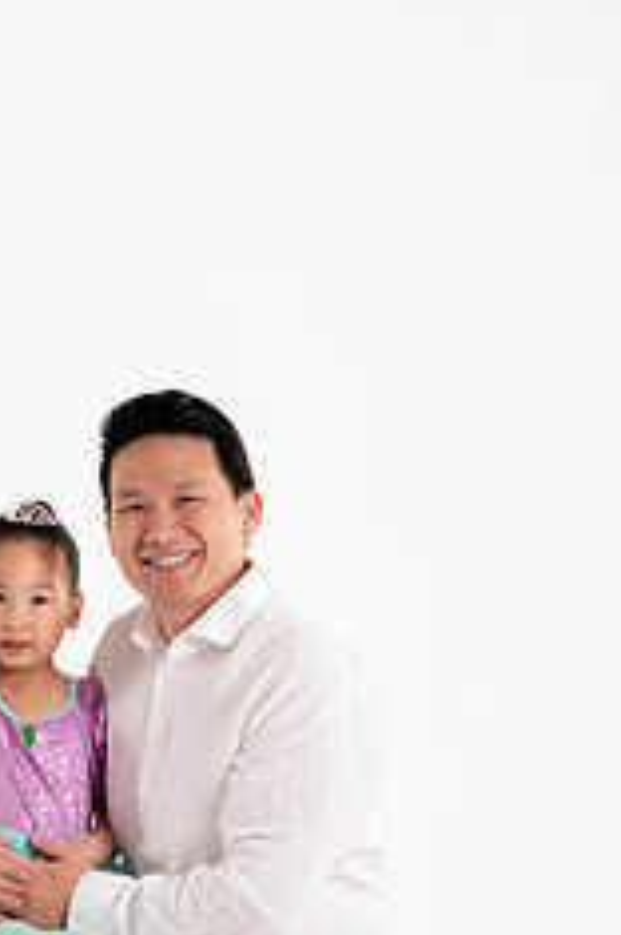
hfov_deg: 10.2
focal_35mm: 134
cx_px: 133
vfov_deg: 15.2
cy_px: 752
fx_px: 3477
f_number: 7.1
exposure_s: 1/200
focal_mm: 70
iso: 400
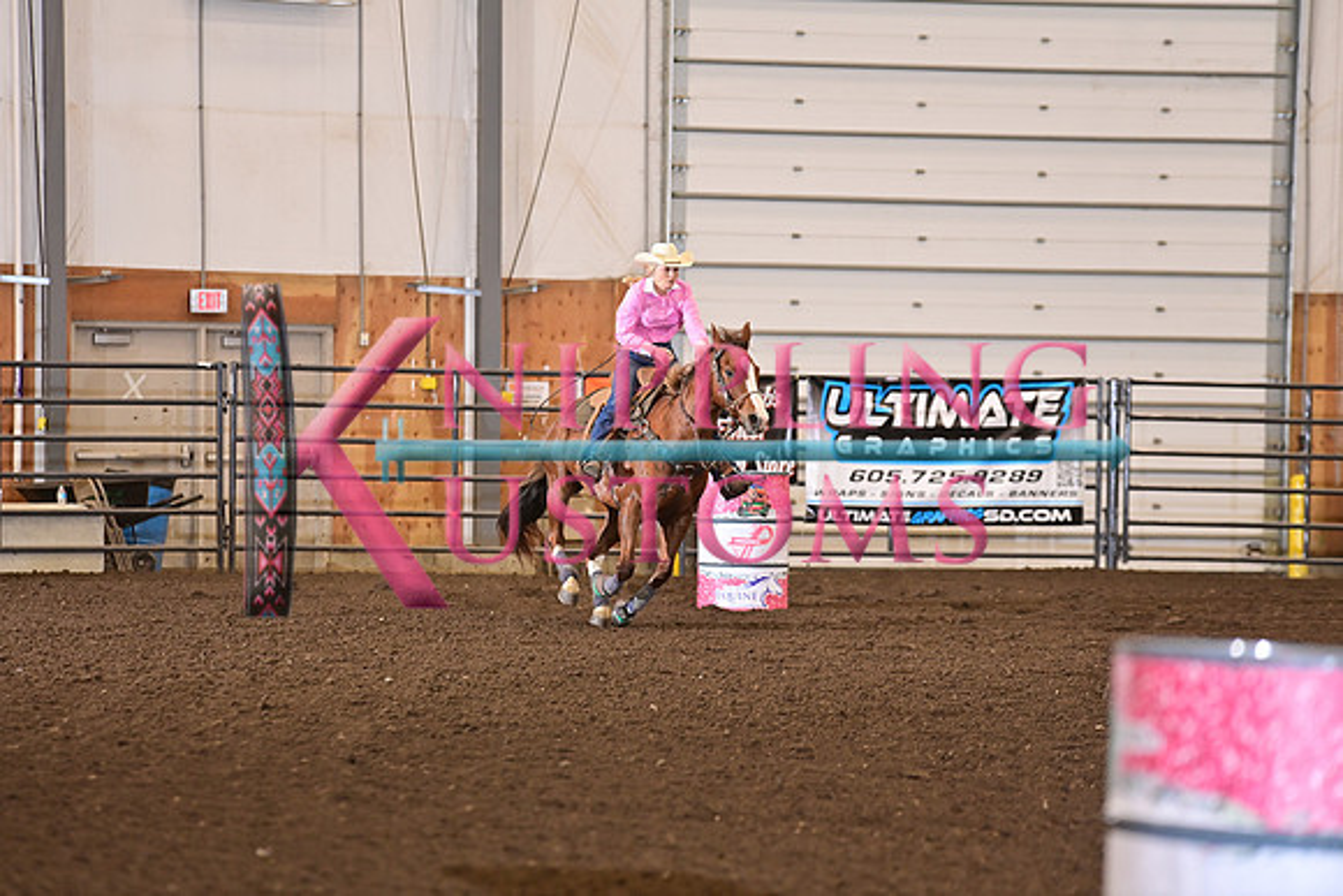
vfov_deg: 6.9
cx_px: 672
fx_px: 7463
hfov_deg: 10.3
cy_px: 448
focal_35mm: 200
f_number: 3.5
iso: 1600
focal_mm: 200
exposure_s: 1/250
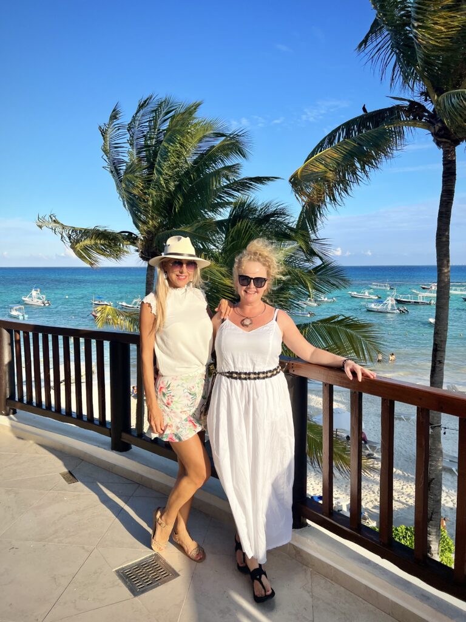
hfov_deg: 53.1
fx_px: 467
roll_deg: -0.2
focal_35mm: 26
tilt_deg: -4.9
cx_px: 233
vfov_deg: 67.3
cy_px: 311
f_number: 1.5
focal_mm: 5.7
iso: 50
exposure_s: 1/4274
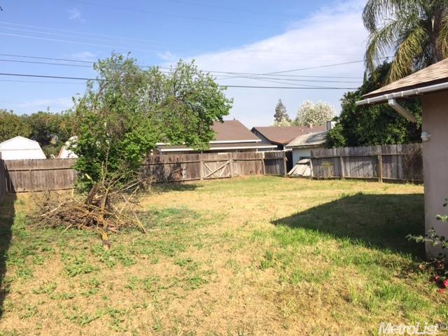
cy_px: 168
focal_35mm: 29
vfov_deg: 48.2
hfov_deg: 61.7
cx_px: 224
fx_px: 375
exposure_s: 1/879
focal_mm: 4.15
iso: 32
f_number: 2.2
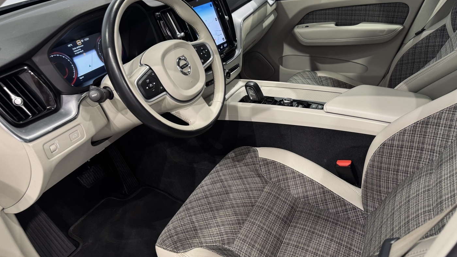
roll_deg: +3.1
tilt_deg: -31.7
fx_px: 327
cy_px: 126
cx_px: 235
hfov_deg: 69.9
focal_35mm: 27
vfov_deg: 42.9
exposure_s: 1/50
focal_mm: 6.76
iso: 100
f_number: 1.78
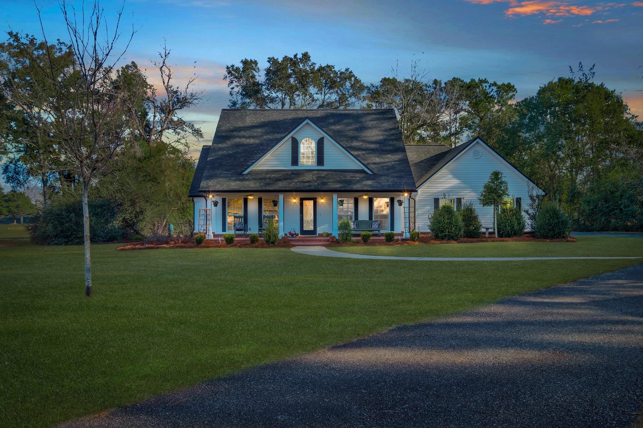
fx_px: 464
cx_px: 322
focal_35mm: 26
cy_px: 214
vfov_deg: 49.5
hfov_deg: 69.4
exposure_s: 1/250
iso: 400
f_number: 8
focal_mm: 17.4
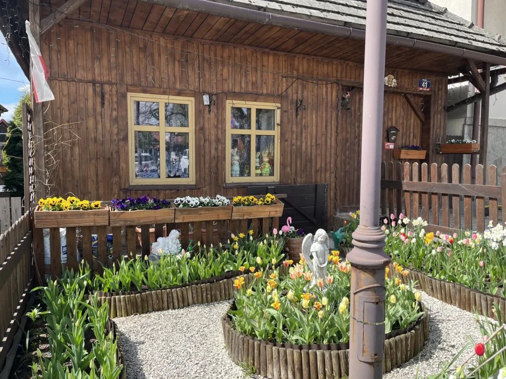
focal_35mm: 26
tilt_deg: -5.4
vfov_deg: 53.1
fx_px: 380
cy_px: 190
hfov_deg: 67.3
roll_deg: -0.3
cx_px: 253
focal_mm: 5.1
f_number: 1.6
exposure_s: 1/959
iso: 50
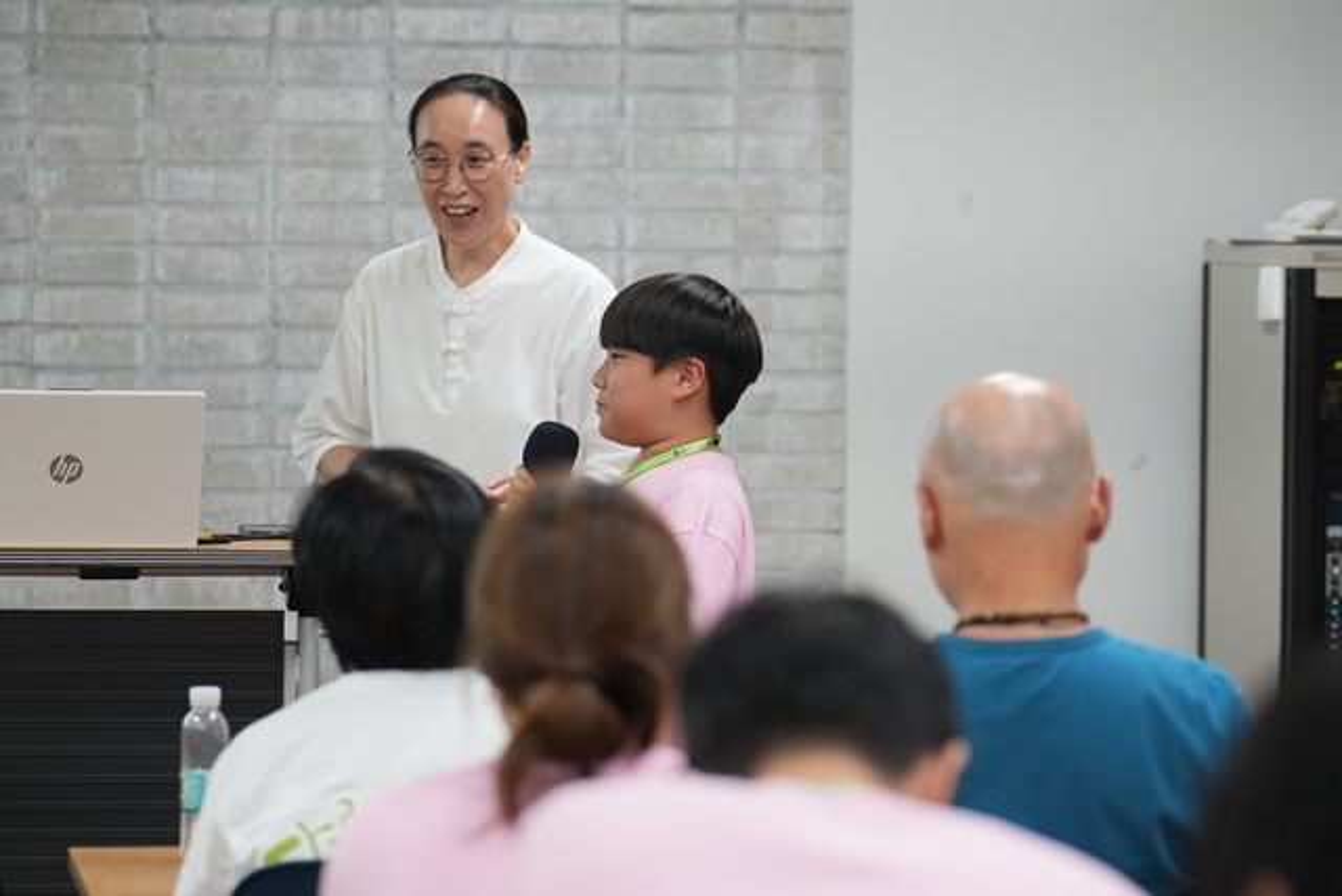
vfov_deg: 8.7
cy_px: 448
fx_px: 5854
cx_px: 671
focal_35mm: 157
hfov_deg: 13.1
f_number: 2.8
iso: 640
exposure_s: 1/160
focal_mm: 105
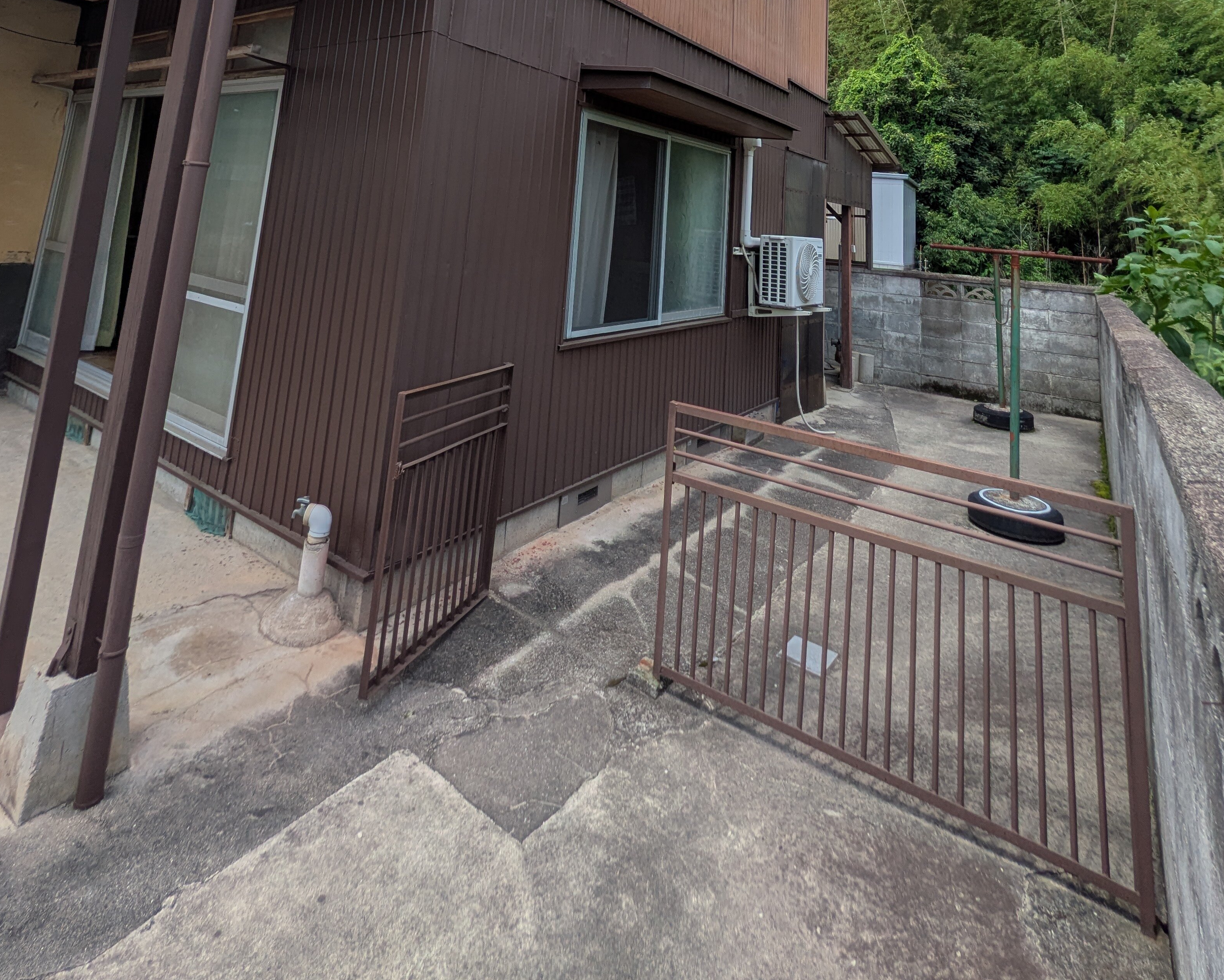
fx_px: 725
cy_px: 94
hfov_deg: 80.4
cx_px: 608
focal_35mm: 20
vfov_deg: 58.1
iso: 43
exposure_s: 1/1751
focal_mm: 1.8
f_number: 2.2
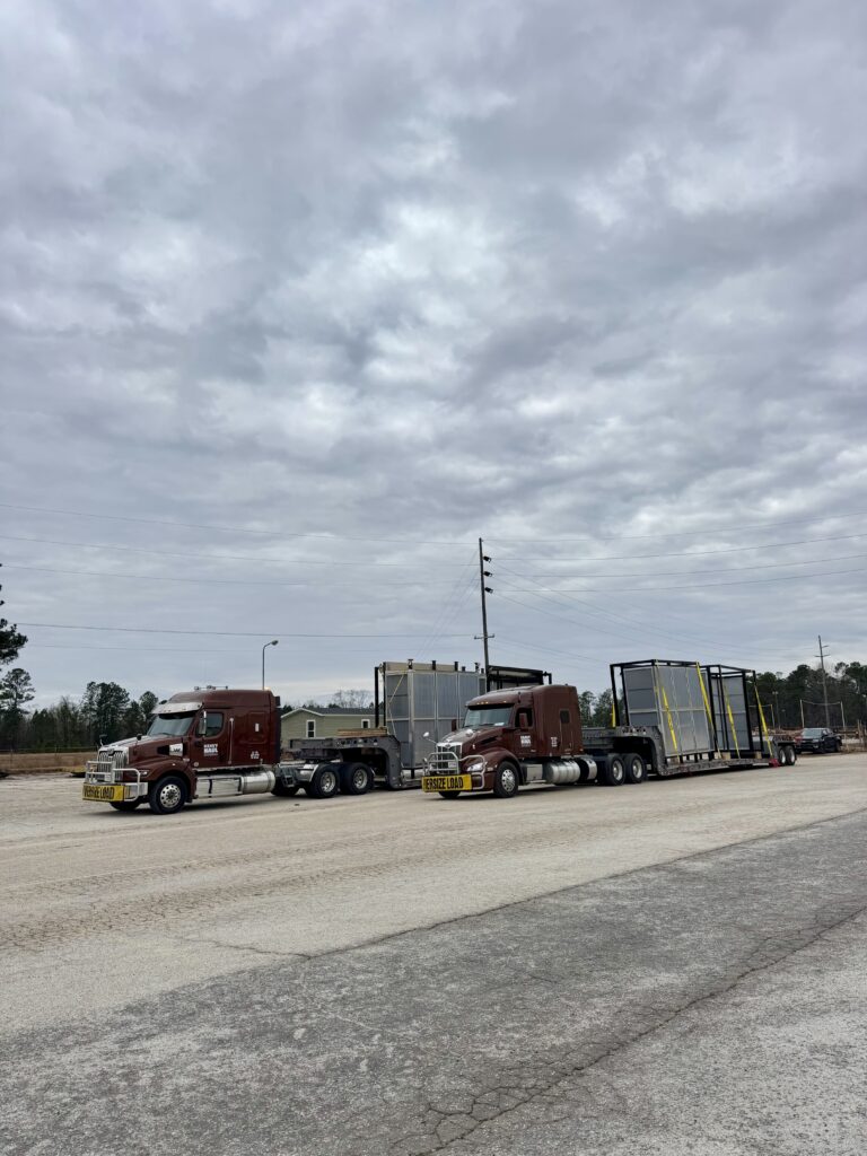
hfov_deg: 56.8
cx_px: 434
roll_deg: +1.5
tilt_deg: +10.1
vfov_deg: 71.6
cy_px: 578
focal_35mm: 24
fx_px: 801
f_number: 1.78
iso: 80
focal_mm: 6.76
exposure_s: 1/1215
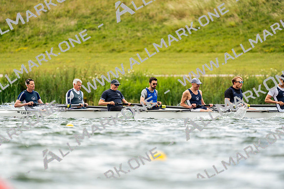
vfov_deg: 2.3
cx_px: 142
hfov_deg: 3.4
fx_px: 4734
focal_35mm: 600
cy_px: 94
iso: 640
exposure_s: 1/2000
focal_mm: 600
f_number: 6.3
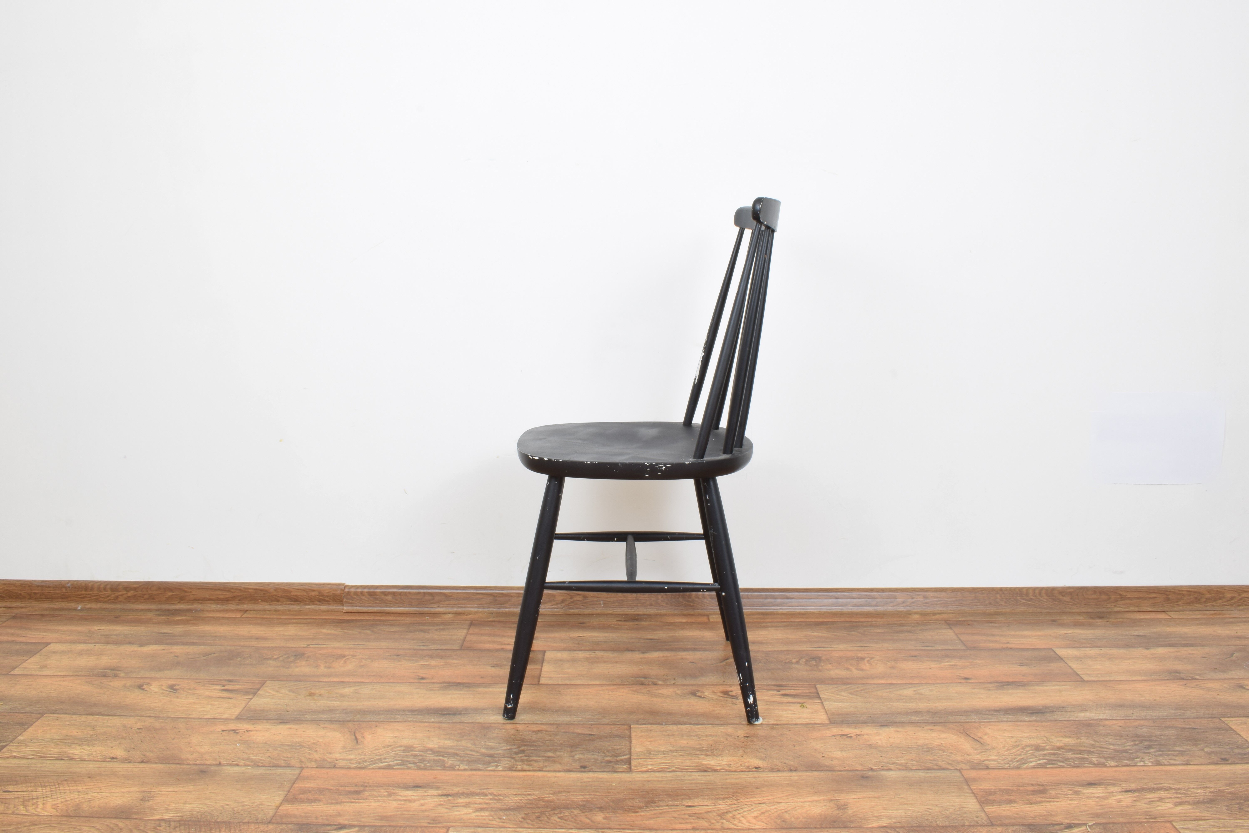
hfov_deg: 59.5
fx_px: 1093
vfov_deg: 41.7
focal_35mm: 32
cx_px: 624
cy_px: 416
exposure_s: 3
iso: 100
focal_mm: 21
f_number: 25
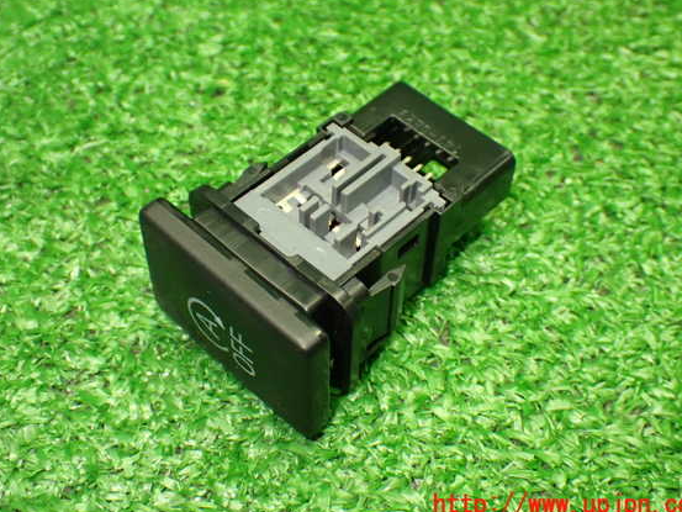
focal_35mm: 51
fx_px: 1005
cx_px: 342
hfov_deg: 37.5
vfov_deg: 28.6
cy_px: 243
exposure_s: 1/80
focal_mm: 8.4
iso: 800
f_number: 3.1
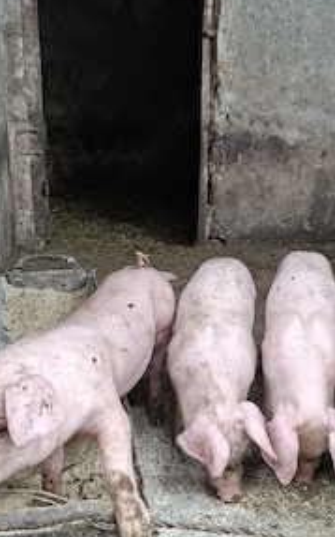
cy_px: 284
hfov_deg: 36.8
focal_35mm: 34
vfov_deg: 56.7
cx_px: 228
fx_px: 497
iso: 64
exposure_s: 1/100
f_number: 1.8
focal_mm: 5.54
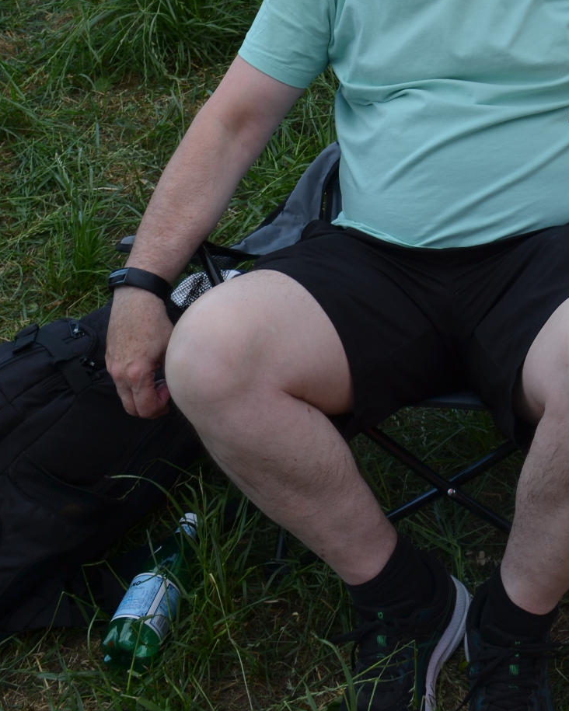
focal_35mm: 63
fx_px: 1326
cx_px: 485
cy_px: 16
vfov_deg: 28.4
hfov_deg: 23.7
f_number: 7.1
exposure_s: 1/200
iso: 100
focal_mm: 20
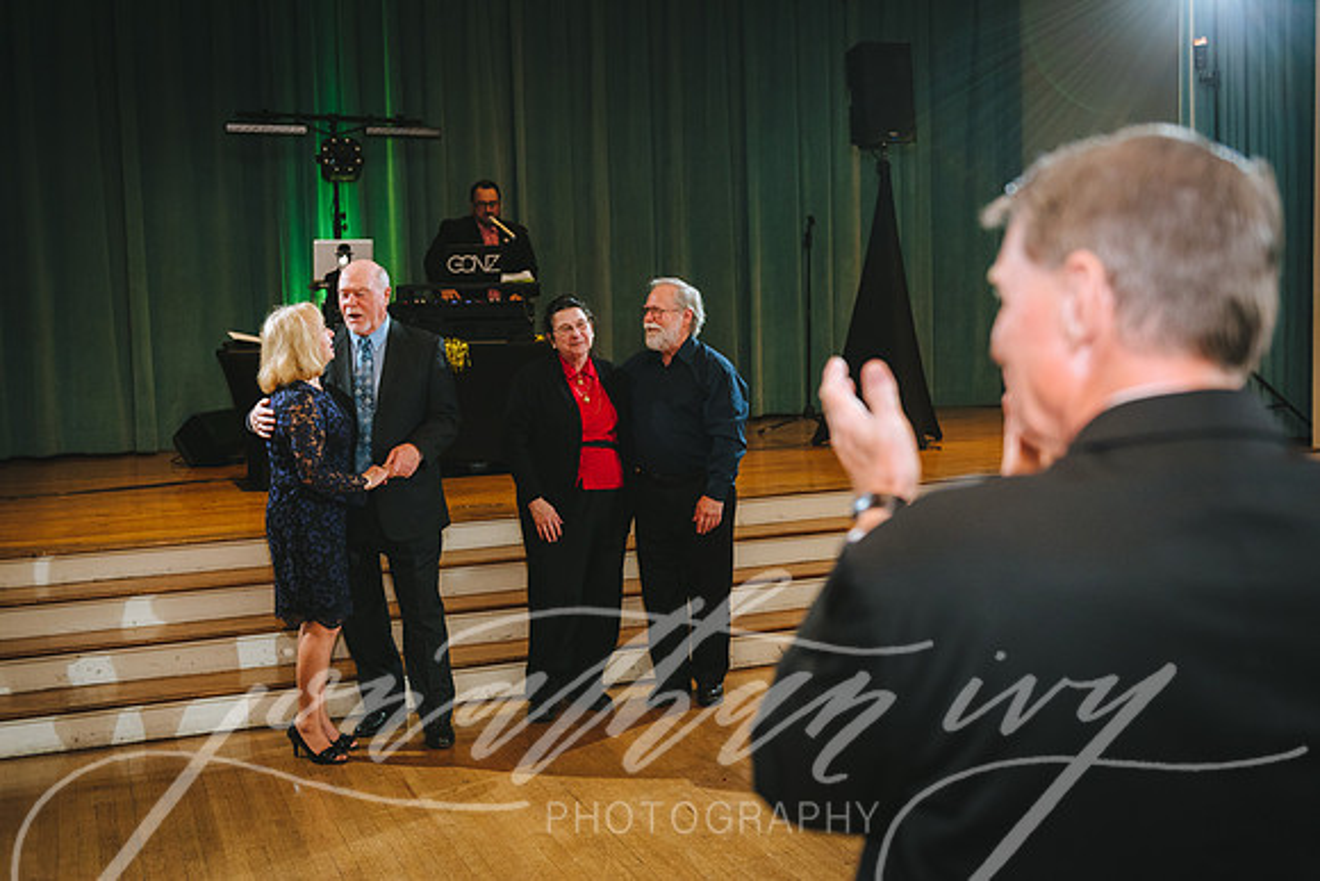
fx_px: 1540
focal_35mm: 42
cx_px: 660
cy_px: 440
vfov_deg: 31.9
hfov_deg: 46.4
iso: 1250
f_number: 3.5
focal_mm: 42
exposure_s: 1/160
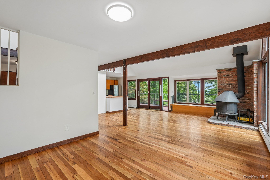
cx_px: 135
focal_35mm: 16
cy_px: 90
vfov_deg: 72.0
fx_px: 124
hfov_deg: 95.0
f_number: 8
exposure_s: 1/30
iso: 250
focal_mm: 16.5
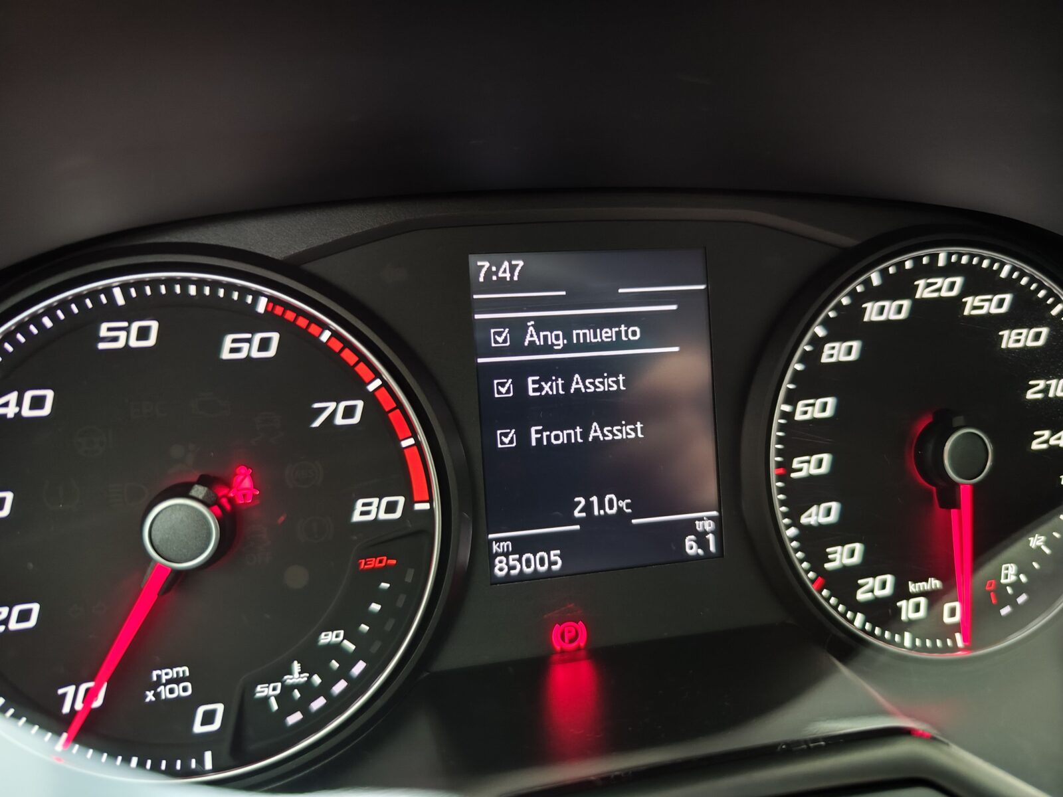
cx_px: 532
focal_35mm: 23
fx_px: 706
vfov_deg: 58.9
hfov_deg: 73.9
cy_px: 398
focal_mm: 7.01
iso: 4349
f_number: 1.69
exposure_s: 1/33.3
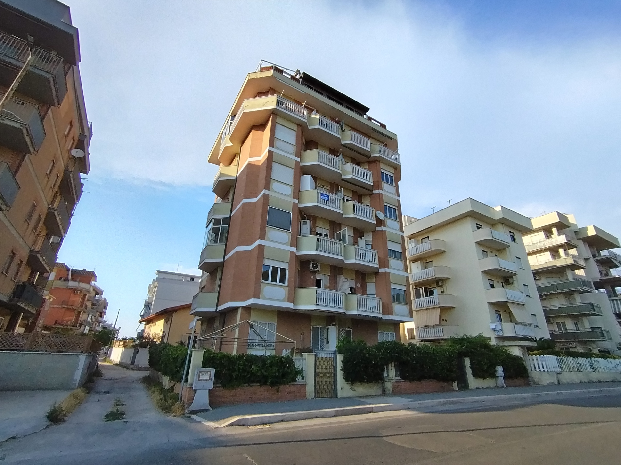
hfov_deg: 91.0
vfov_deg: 74.7
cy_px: 232
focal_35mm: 17
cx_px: 310
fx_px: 305
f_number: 2.2
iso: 100
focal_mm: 1.42
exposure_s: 1/1246
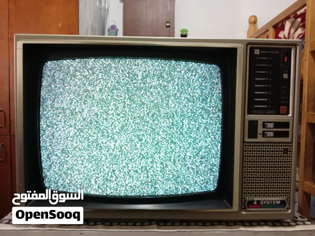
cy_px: 118
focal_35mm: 27
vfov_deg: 51.4
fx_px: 246
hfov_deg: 65.3
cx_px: 158
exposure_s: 1/33.3
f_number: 1.8
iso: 3598
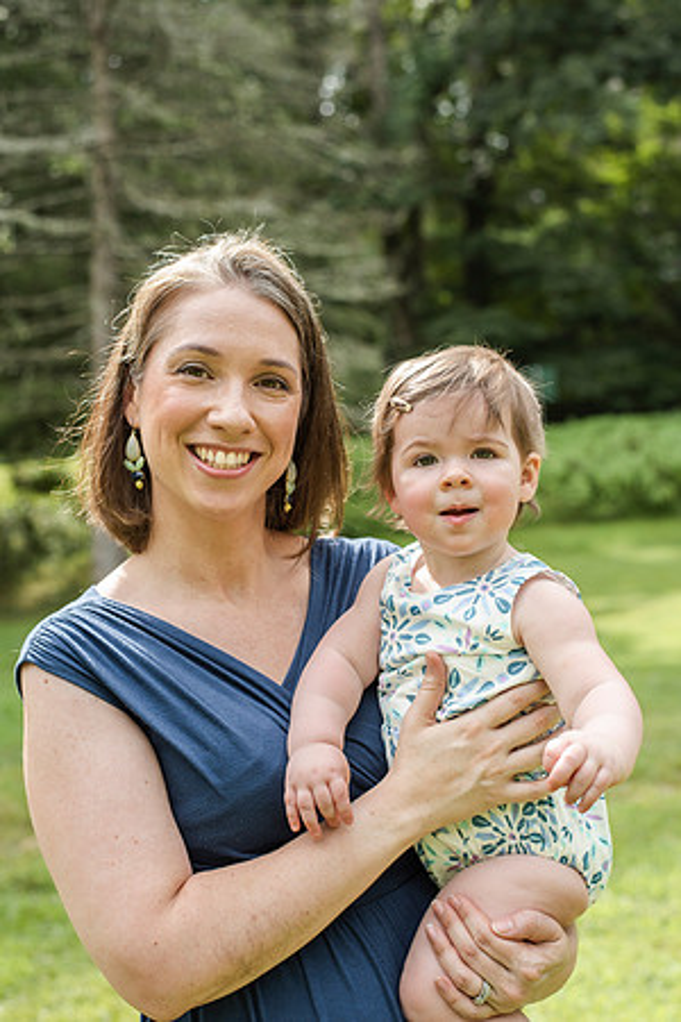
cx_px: 340
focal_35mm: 50
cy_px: 511
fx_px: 1419
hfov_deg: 27.0
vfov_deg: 39.6
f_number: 4
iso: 400
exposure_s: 1/1600
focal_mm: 50
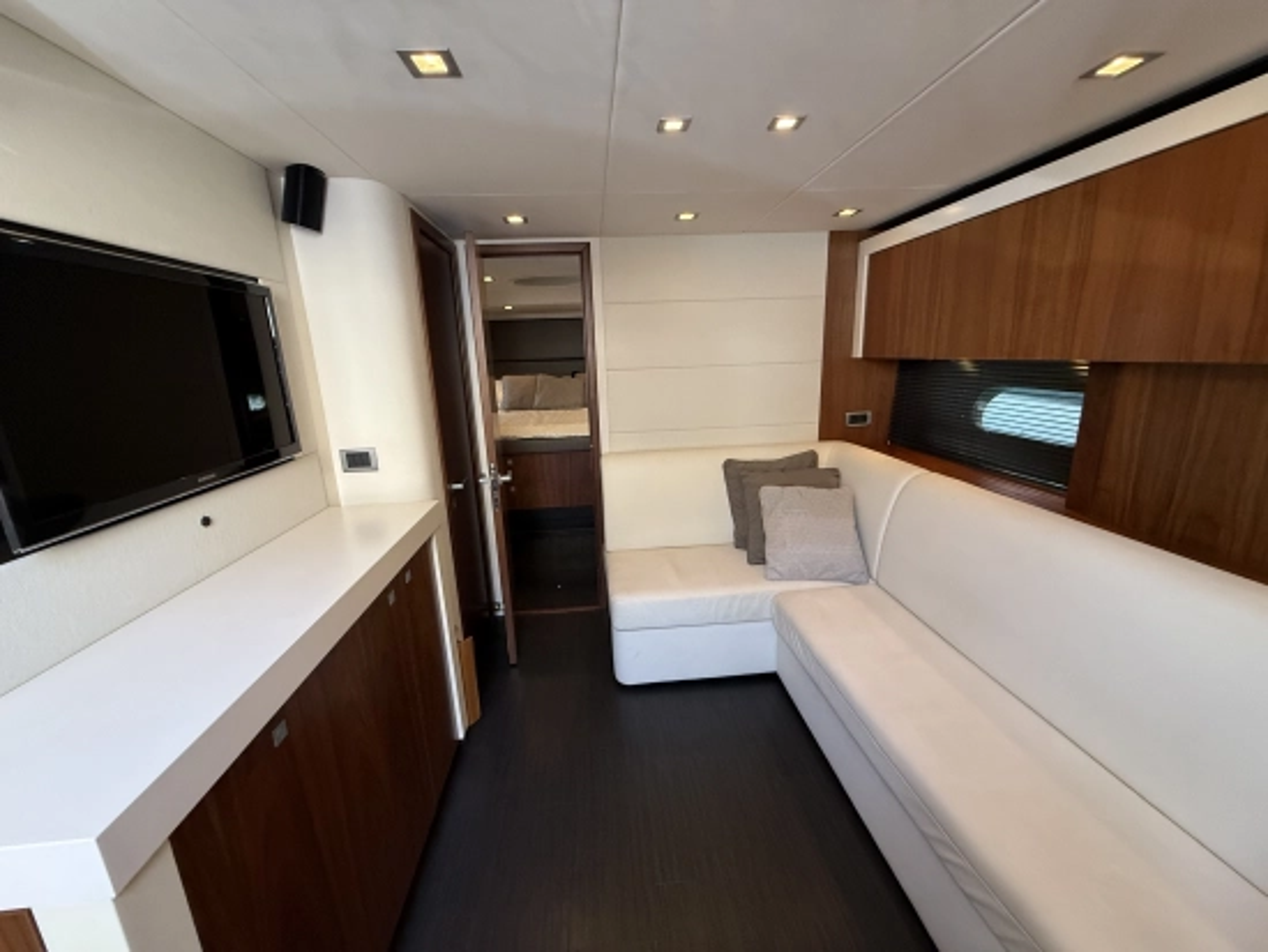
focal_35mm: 14
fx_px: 513
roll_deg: +3.3
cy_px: 476
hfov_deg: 102.0
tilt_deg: -11.2
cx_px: 634
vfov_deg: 85.7
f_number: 2.2
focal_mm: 2.22
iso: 320
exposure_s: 1/92
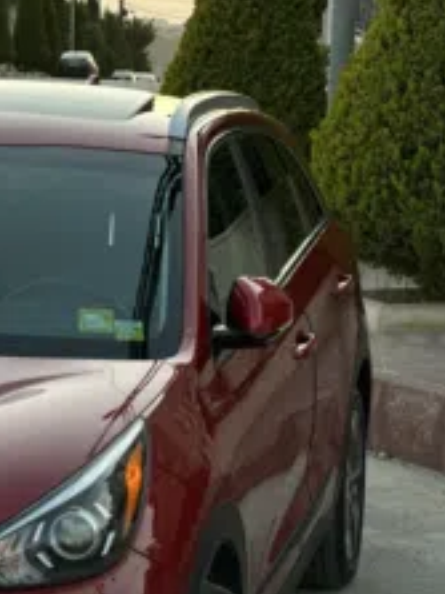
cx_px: 56
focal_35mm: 138
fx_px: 2368
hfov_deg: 10.7
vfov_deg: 14.3
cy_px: 445
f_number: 2.8
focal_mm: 9
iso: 160
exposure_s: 1/115
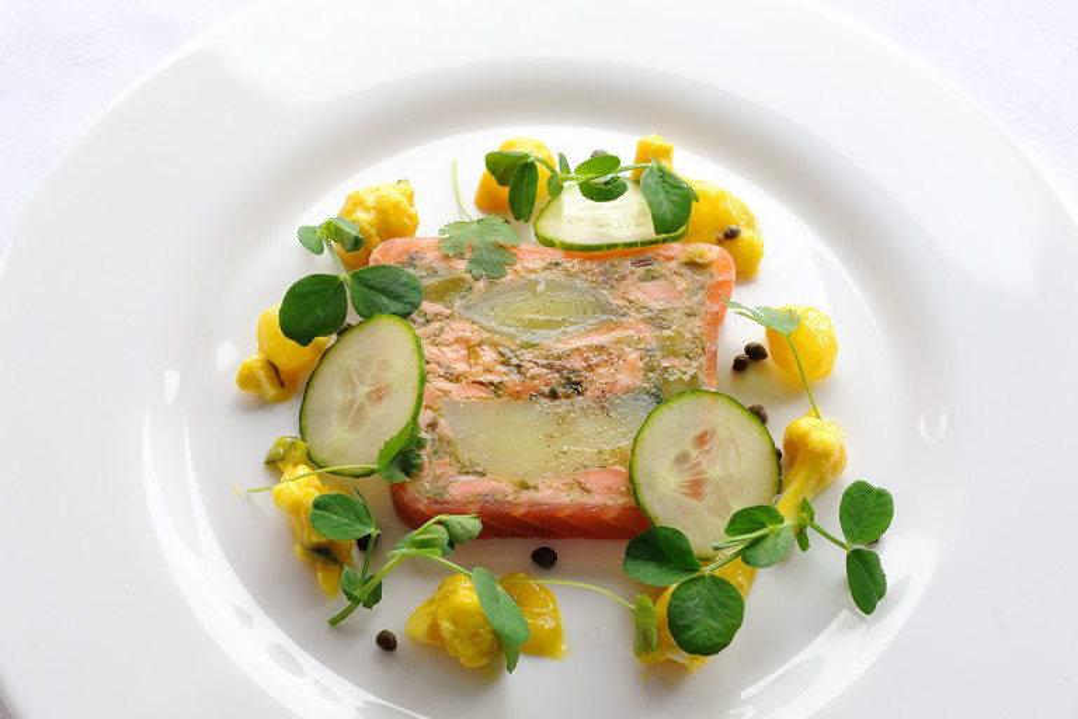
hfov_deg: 39.6
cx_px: 539
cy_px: 360
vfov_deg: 27.0
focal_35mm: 50
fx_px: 1497
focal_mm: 50
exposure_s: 1/50
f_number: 8
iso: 800
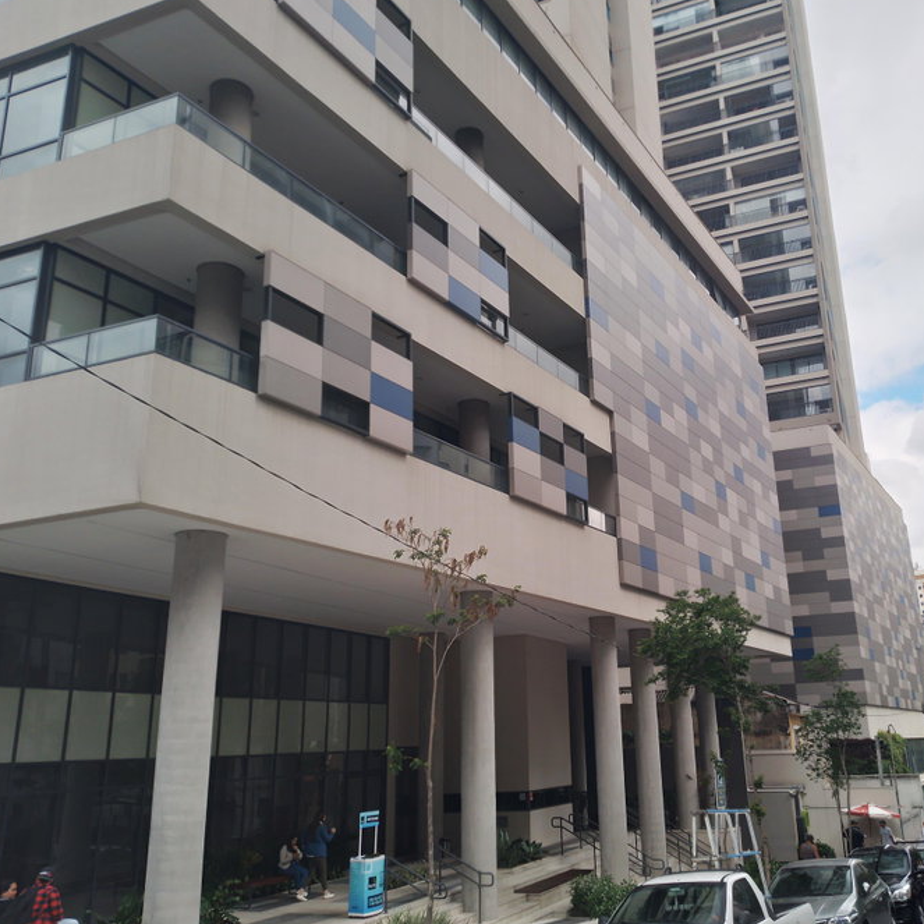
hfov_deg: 39.8
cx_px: 569
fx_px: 1268
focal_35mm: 42
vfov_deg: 40.0
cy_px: 461
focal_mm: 3.94
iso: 50
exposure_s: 1/500
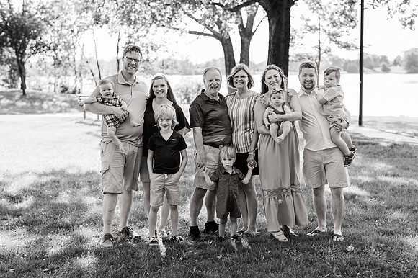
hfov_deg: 34.5
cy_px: 139
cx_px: 209
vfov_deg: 23.4
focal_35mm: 58
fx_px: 673
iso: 200
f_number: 2.8
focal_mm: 58
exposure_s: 1/500
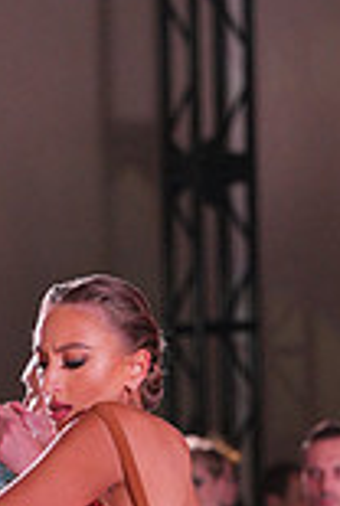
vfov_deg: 4.6
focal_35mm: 444
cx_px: -119
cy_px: 855
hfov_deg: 3.1
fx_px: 6262
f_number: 4
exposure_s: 1/400
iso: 2000
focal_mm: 119
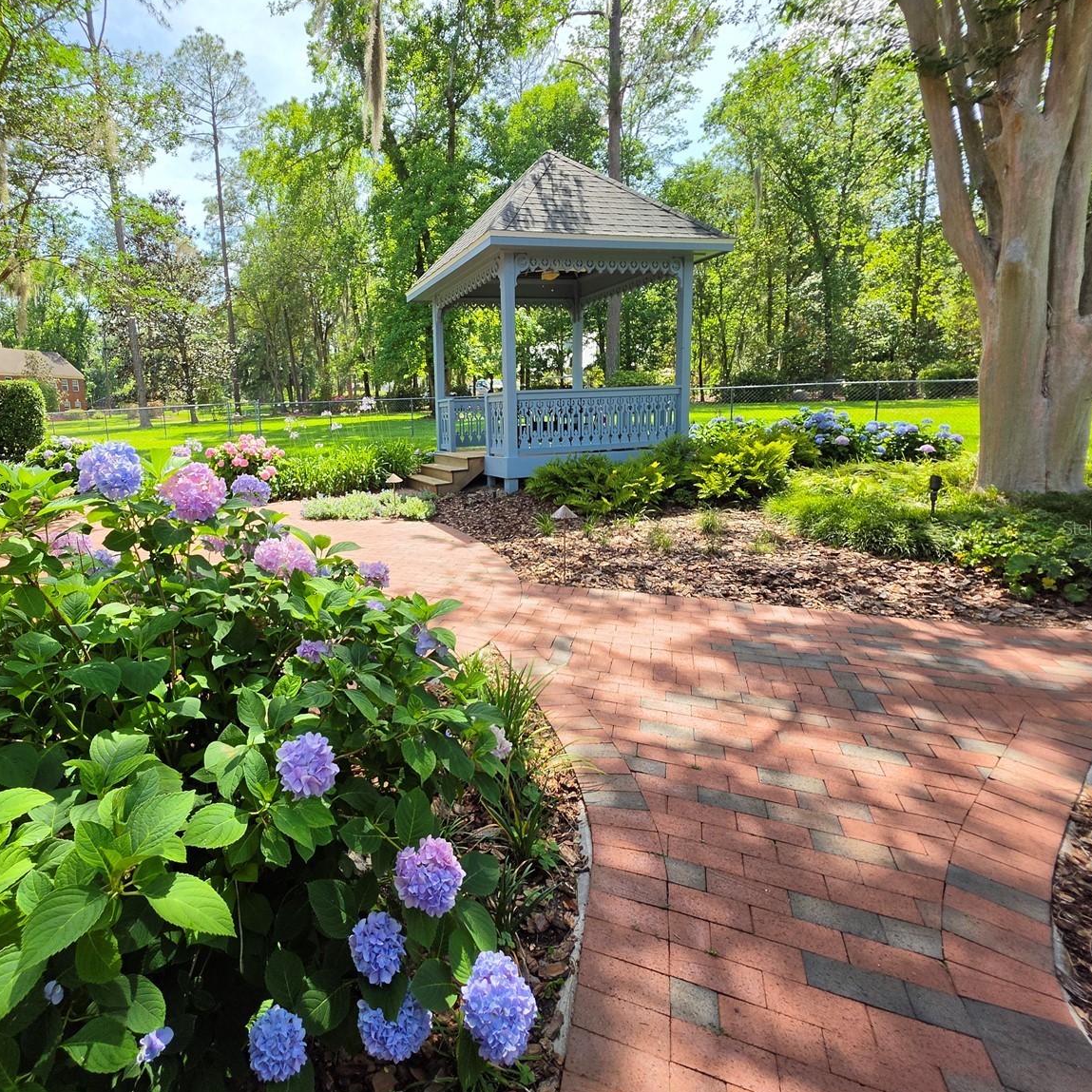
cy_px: 527
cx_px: 392
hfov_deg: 85.2
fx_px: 571
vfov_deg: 87.4
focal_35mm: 16
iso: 32
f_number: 1.9
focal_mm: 2.2
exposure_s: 1/850
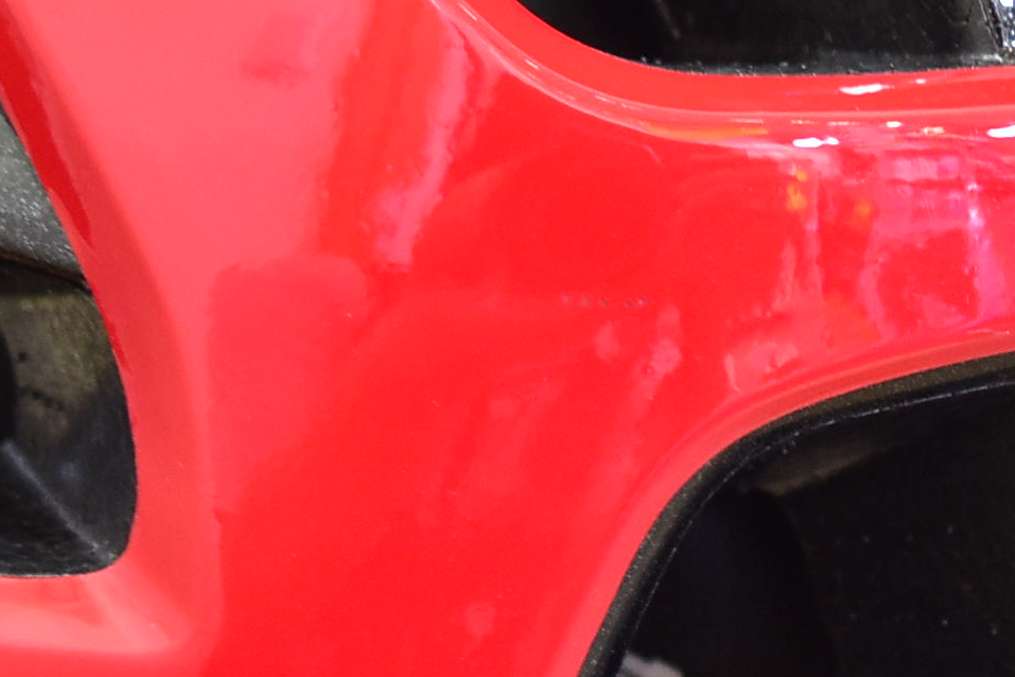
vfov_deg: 9.7
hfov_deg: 14.6
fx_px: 3975
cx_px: 478
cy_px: 137
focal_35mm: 141
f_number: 4
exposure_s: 1/15
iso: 640
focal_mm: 20
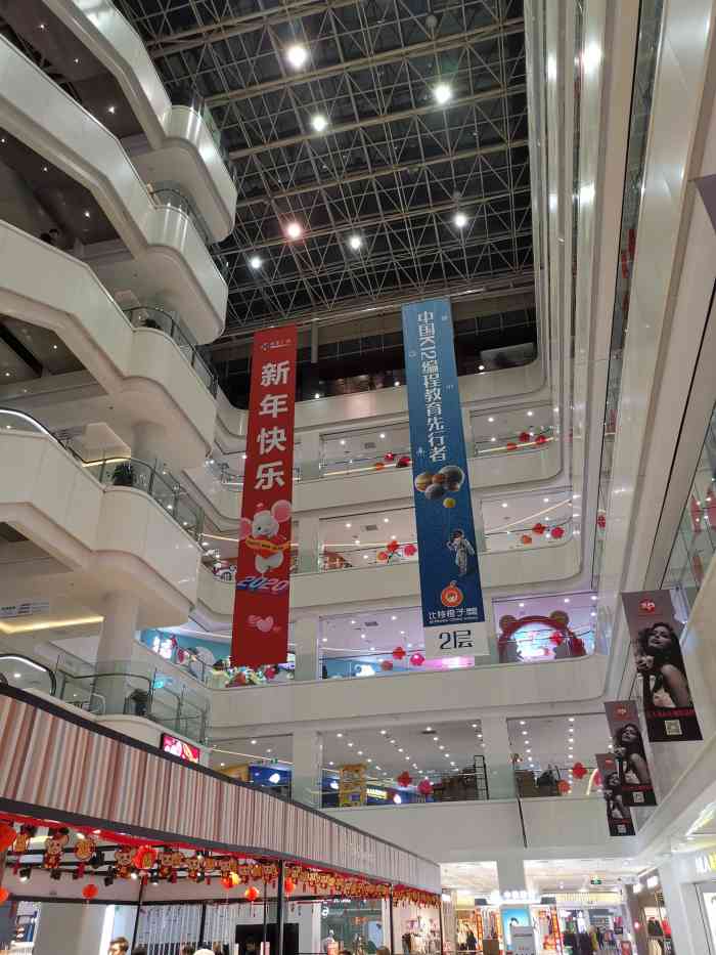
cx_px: 358
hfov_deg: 51.4
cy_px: 478
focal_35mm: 27
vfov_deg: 65.3
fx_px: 744
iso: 100
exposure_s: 1/100
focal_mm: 4.75
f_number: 1.8
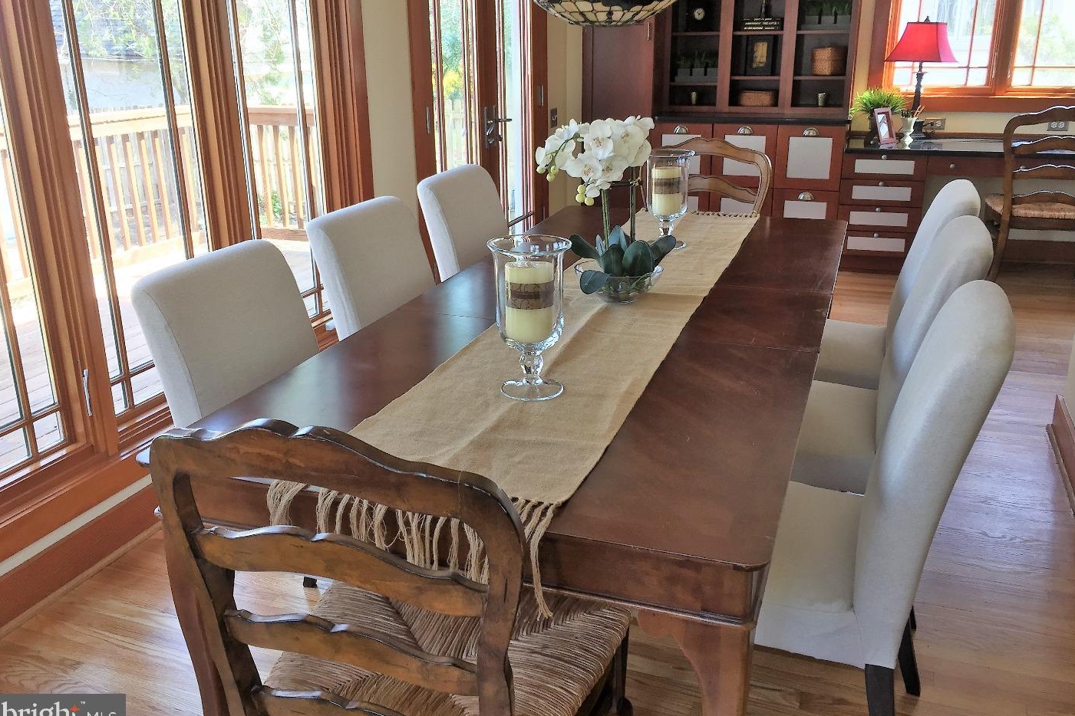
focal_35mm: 31
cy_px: 324
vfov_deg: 42.3
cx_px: 544
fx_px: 926
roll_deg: +1.8
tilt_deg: -16.9
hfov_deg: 60.3
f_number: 2.2
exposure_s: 1/40
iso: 32
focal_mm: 4.15
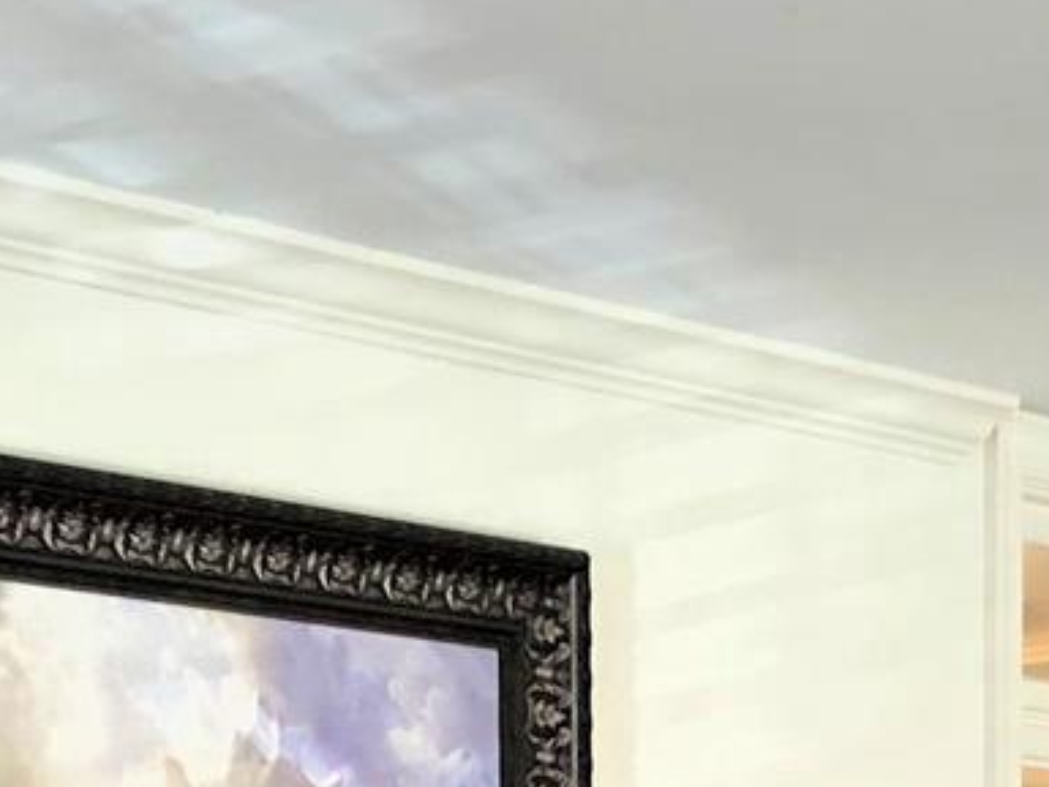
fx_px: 4517
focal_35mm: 149
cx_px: 689
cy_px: 1599
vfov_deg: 9.3
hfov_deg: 13.2
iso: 50
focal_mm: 3.99
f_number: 1.8
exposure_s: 1/15
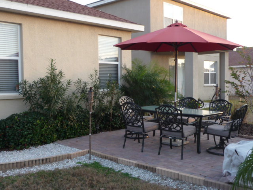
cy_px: 95
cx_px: 126
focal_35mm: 40
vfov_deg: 36.0
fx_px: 292
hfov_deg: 46.8
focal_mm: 4.7
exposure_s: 1/60
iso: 100
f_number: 3.3
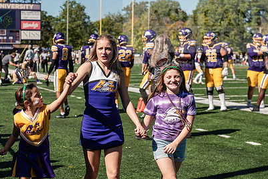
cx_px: 103
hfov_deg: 23.3
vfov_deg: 15.7
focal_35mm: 87
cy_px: 77
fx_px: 648
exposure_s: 1/800
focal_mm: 60
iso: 125
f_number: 4.5
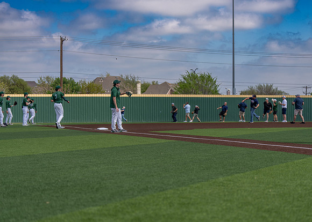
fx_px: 700
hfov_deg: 25.1
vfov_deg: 18.1
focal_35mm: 79
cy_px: 119
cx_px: 179
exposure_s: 1/2500
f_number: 2.8
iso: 125
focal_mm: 70
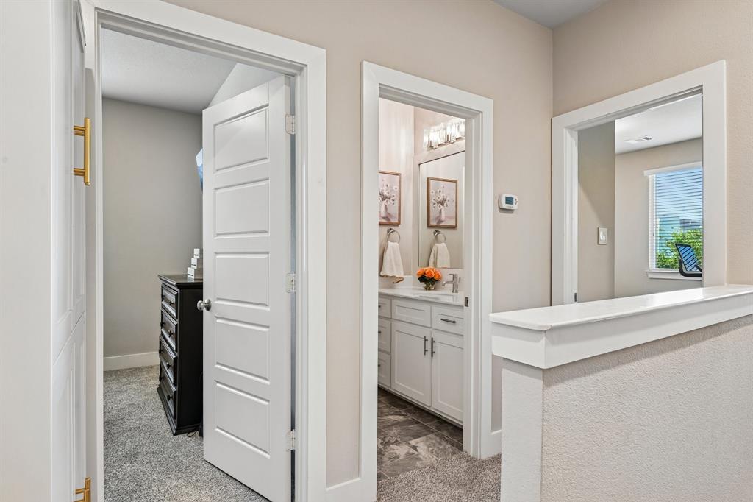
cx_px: 376
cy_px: 251
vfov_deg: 64.5
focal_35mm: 19
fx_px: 397
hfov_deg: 86.9
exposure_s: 1/10
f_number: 8
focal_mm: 19
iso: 400
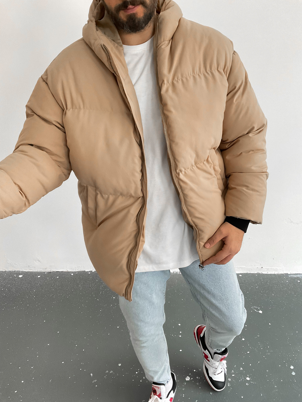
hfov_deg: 48.2
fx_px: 337
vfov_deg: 61.7
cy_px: 201
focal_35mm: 29
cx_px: 151
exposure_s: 1/60
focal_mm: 3
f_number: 1.8
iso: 200
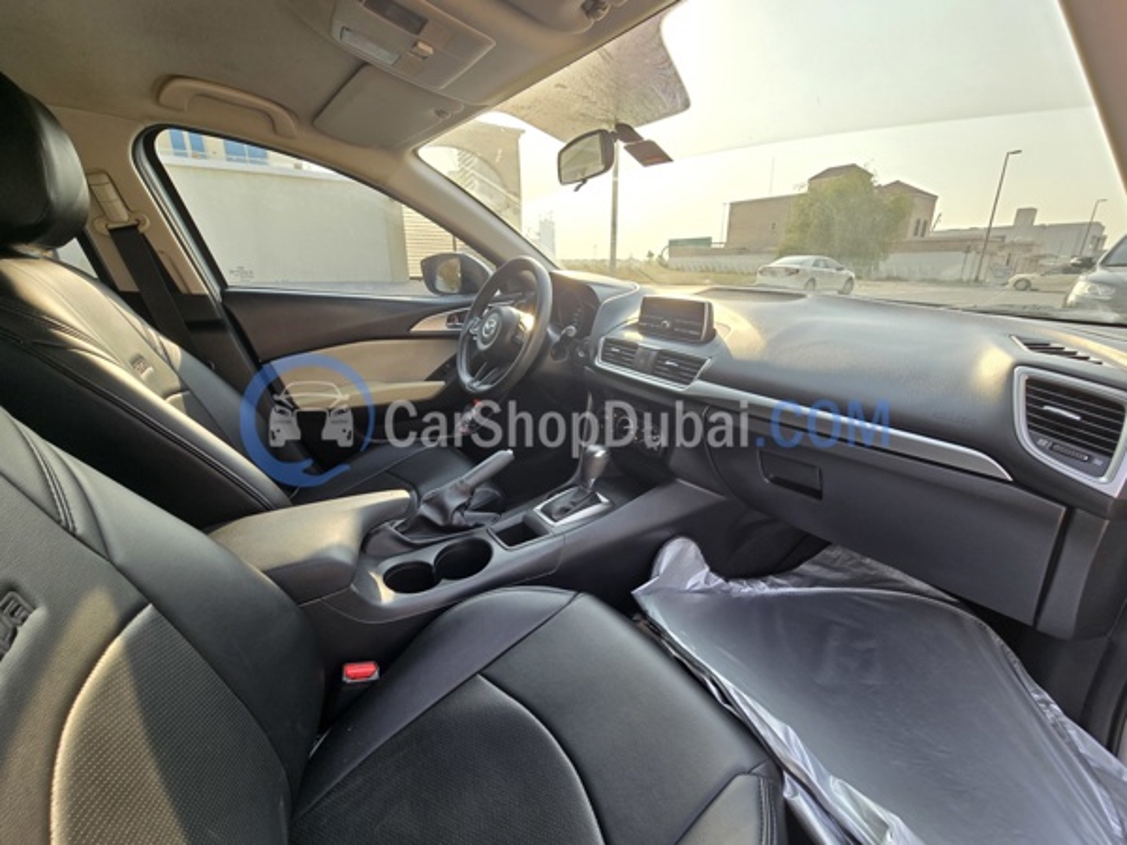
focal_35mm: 13
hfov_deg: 106.2
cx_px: 564
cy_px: 422
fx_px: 423
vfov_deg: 89.9
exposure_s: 1/171
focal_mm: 2.2
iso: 50
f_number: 2.2
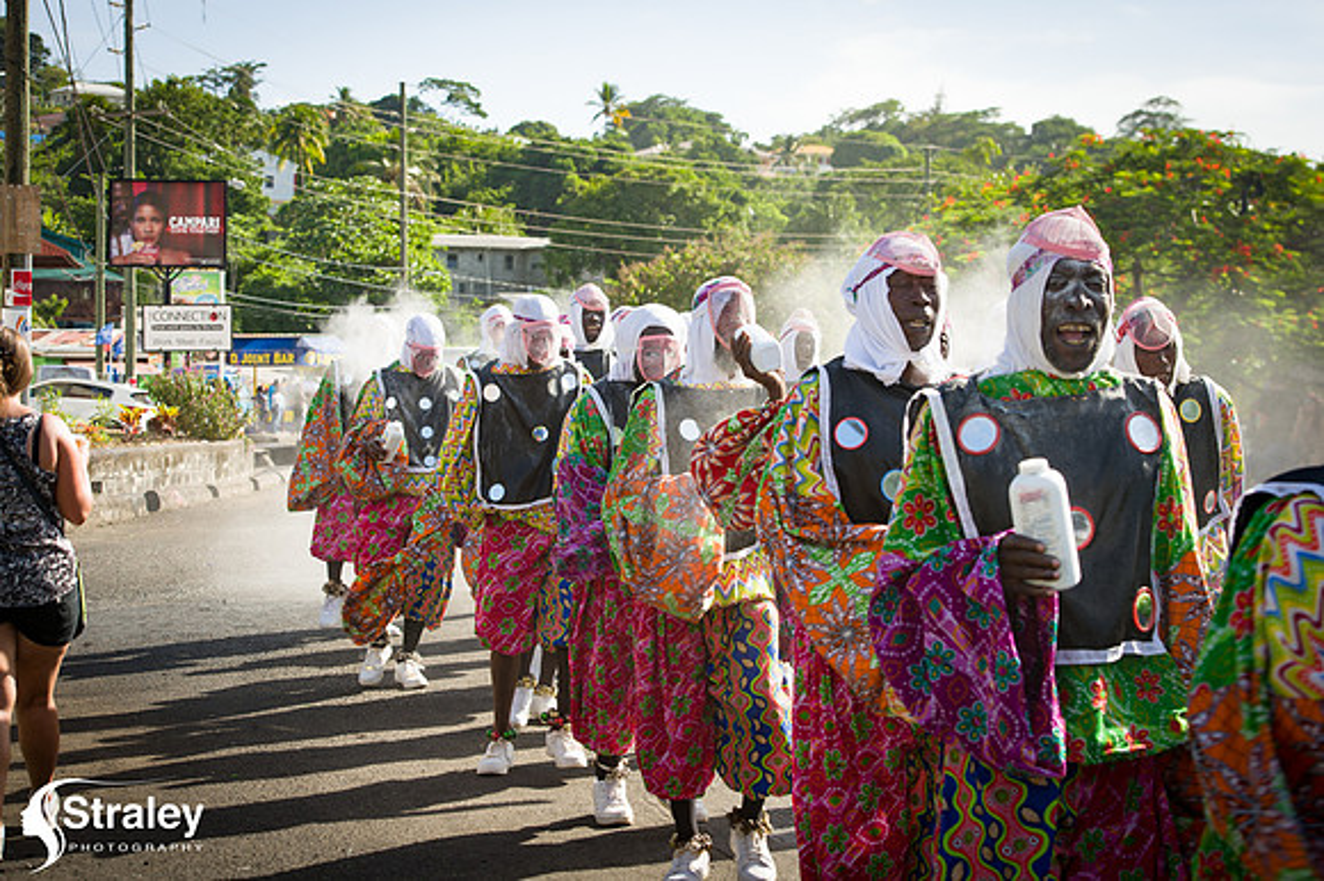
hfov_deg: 28.9
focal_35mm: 70
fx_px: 2573
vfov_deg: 19.4
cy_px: 440
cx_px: 662
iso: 100
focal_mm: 70
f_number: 8
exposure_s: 1/200
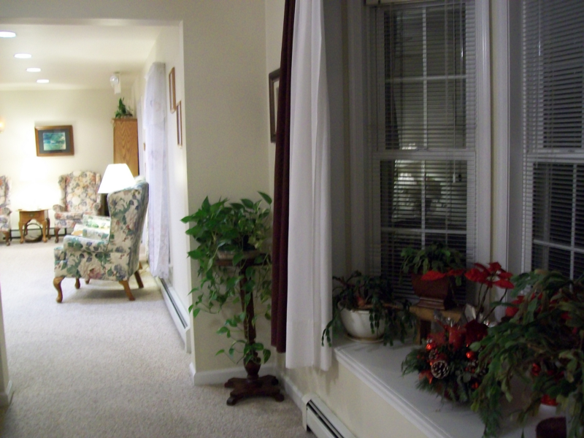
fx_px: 607
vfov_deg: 39.7
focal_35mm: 36
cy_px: 219
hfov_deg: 51.4
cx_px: 292
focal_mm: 6
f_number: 2.7
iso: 160
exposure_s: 1/10
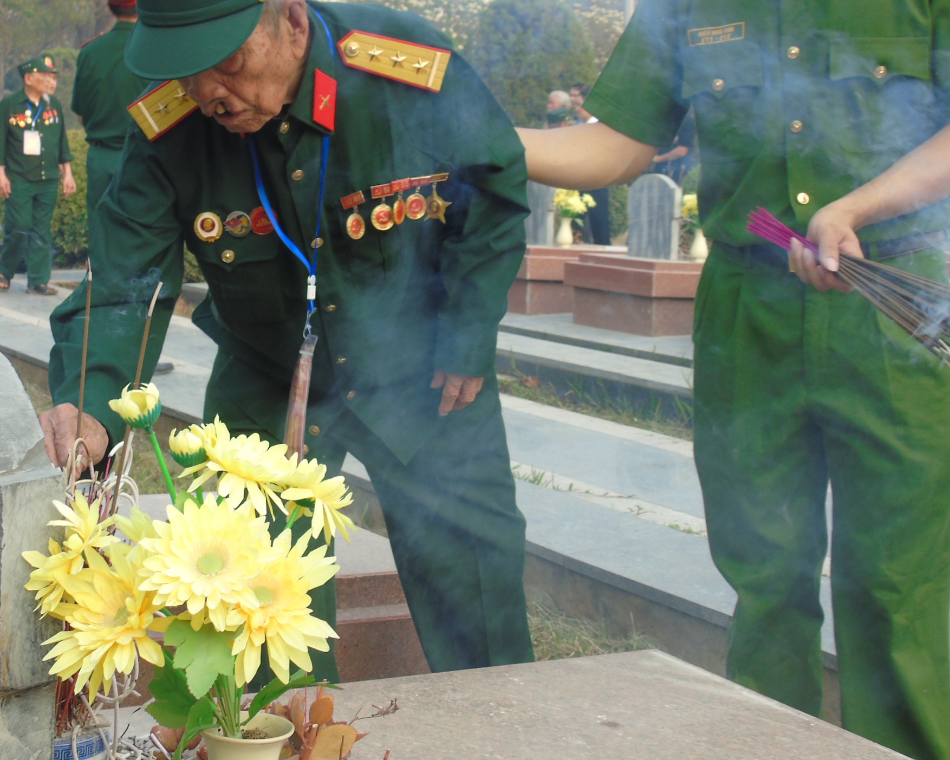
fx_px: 1603
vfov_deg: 26.5
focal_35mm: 57
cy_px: 252
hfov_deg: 33.0
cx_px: 401
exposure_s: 1/60
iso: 80
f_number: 3.9
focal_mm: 7.1
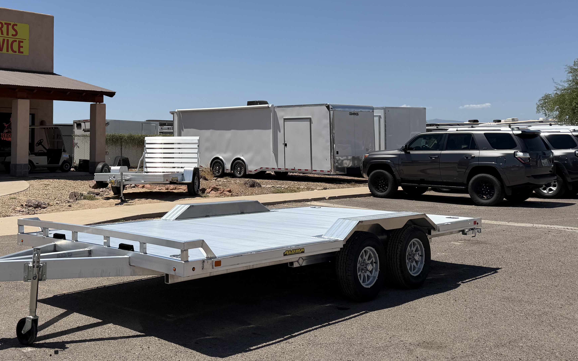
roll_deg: +0.1
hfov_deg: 46.3
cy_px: 96
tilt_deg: +4.3
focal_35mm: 42
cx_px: 182
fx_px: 662
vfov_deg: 30.1
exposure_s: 1/7353
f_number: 1.78
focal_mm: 6.76
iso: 80
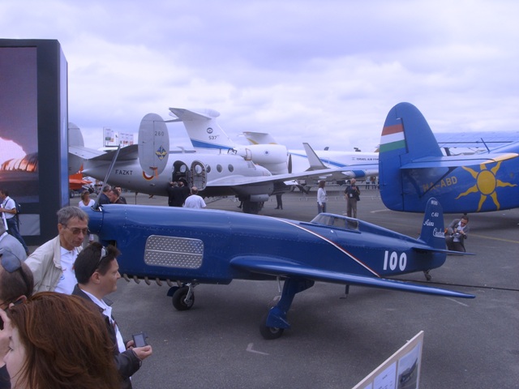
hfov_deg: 51.4
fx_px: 540
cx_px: 260
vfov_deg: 39.7
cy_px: 194
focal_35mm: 36
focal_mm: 6
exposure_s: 1/250
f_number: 5.5
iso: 80
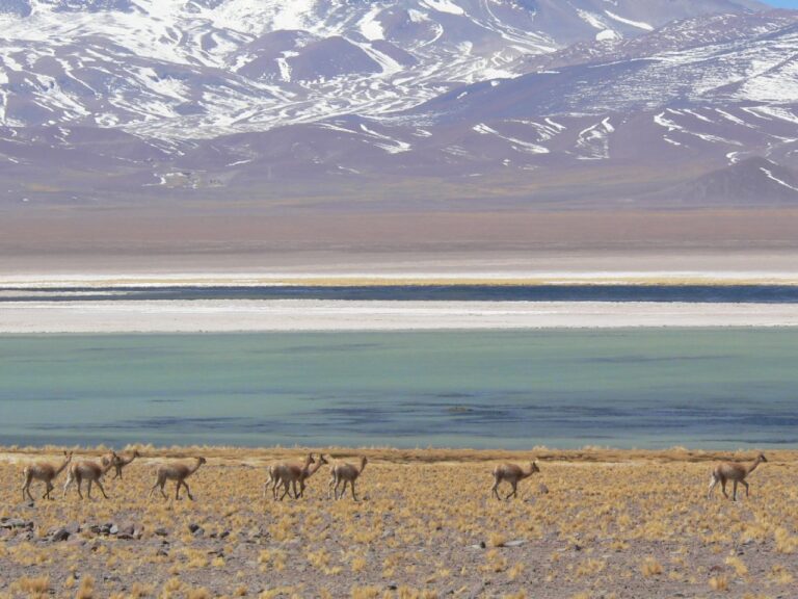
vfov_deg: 6.8
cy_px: 300
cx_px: 399
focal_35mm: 217
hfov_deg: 9.1
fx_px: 5002
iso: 100
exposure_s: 1/800
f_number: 6.5
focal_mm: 36.1
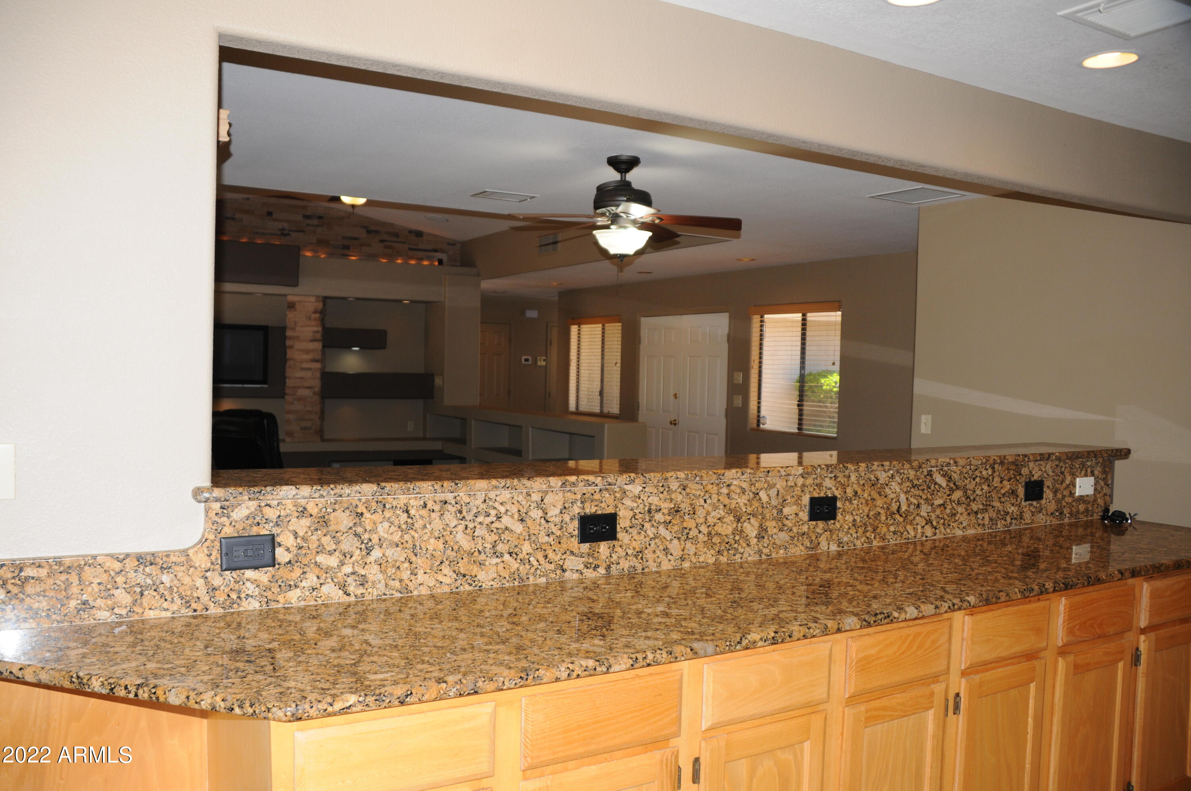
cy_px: 396
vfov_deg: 43.5
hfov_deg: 62.0
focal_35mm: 30
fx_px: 991
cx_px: 596
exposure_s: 1/200
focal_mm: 20
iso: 320
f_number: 3.5
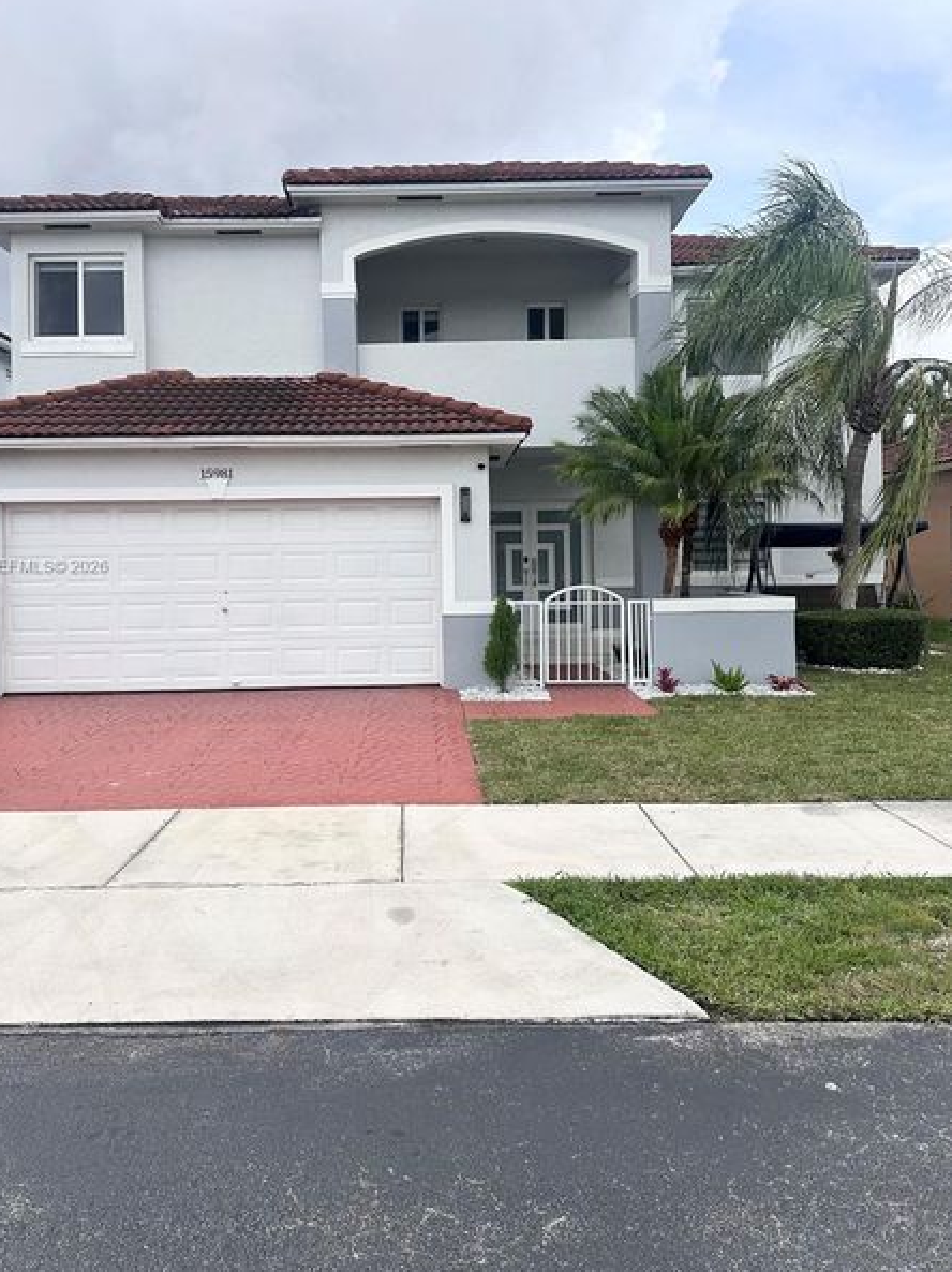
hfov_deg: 51.2
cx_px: 422
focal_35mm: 27
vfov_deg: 65.2
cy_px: 567
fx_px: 991
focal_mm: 6.86
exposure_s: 1/4545
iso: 80
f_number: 1.78
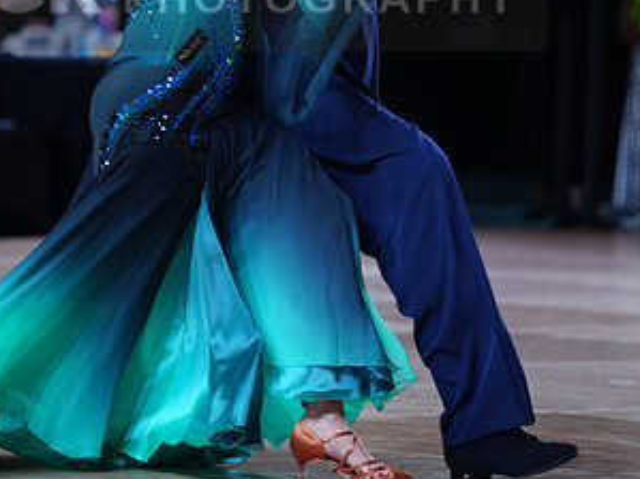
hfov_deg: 6.6
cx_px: 254
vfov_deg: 4.9
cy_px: -19
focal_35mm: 302
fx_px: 5581
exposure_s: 1/500
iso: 500
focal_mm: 162
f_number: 2.8
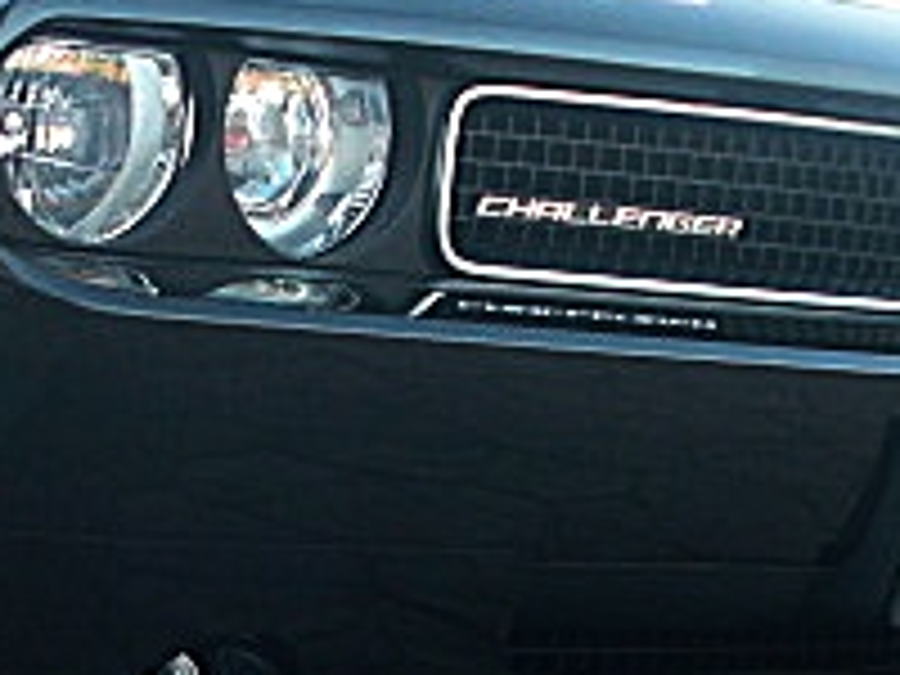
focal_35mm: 115
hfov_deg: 16.9
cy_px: 522
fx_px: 2990
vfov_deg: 12.8
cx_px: 117
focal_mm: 6.3
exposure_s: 1/100
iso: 100
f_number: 2.8
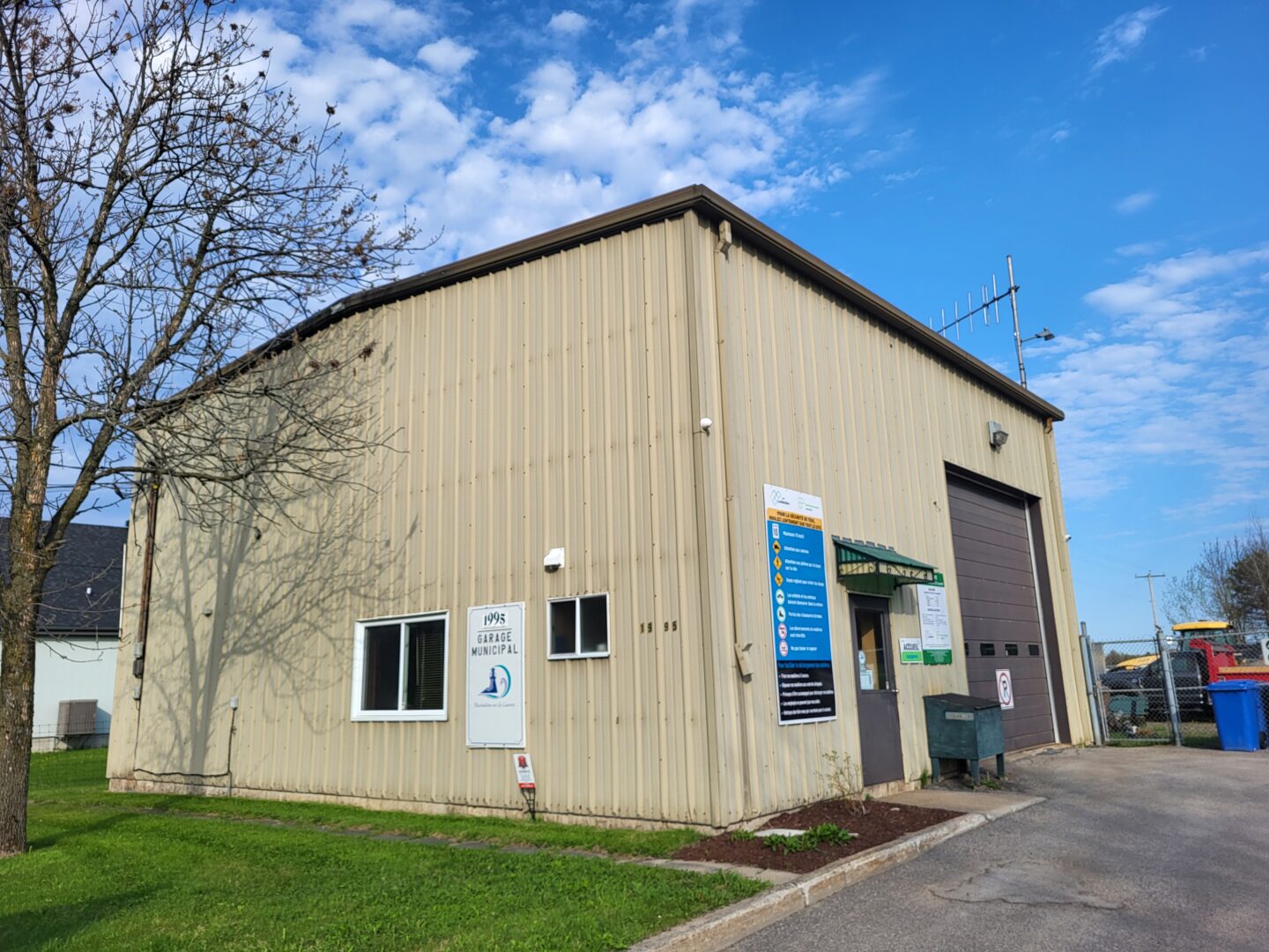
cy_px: 476
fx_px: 953
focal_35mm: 26
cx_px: 634
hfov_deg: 67.3
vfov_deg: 53.1
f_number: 1.8
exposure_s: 1/1994
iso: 40
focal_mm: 5.4
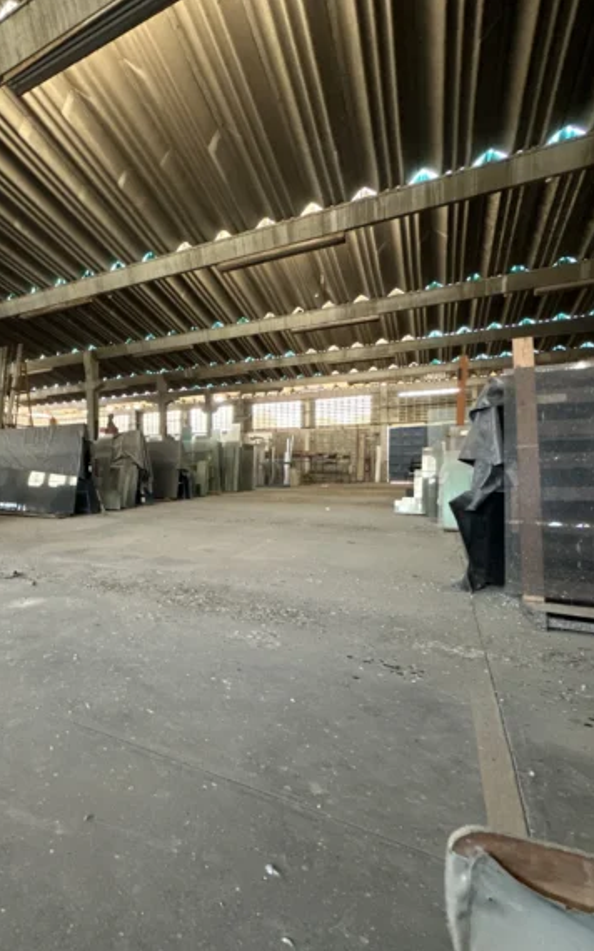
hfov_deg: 49.5
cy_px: 477
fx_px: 518
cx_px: 10
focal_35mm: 20
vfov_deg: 85.1
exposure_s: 1/60
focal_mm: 2.22
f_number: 2.2
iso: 800
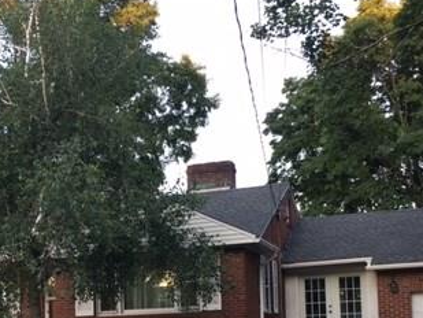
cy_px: 310
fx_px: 733
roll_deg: +2.7
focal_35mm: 60
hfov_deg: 32.1
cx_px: 171
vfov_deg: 23.5
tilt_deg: +3.7
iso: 32
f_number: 2.2
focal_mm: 4.15
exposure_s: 1/60
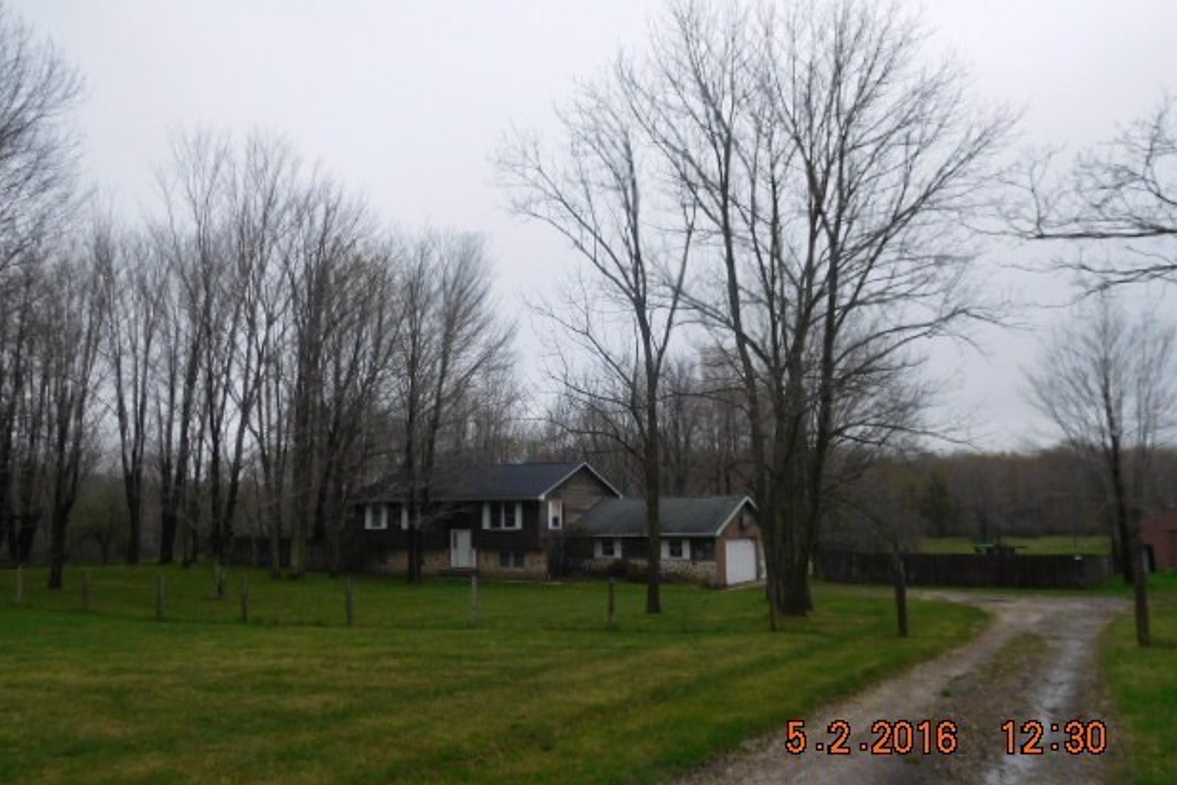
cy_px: 376
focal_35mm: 27
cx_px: 571
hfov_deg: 67.4
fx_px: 883
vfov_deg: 47.9
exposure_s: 1/800
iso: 125
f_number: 3.4
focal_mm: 4.5
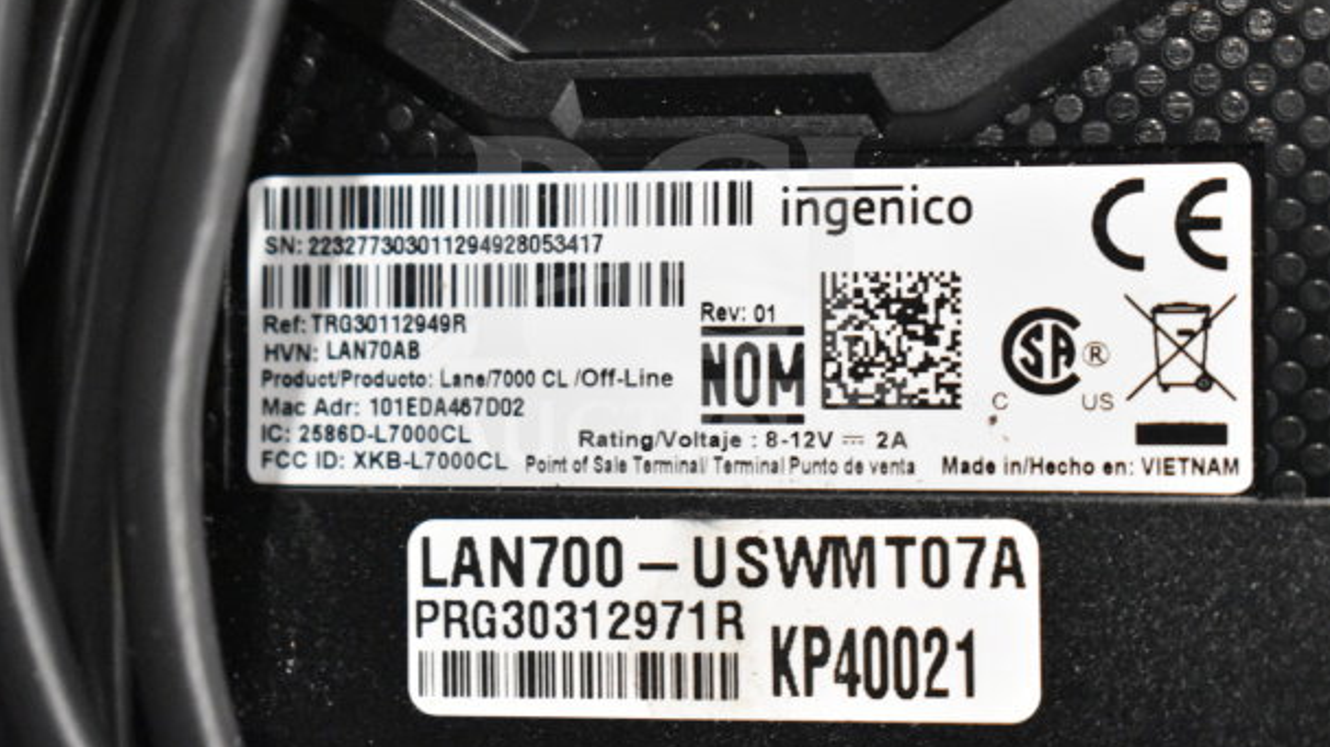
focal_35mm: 79
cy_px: 310
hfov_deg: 26.9
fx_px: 2785
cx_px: 664
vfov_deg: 15.3
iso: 8000
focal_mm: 50
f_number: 5.6
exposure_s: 1/80
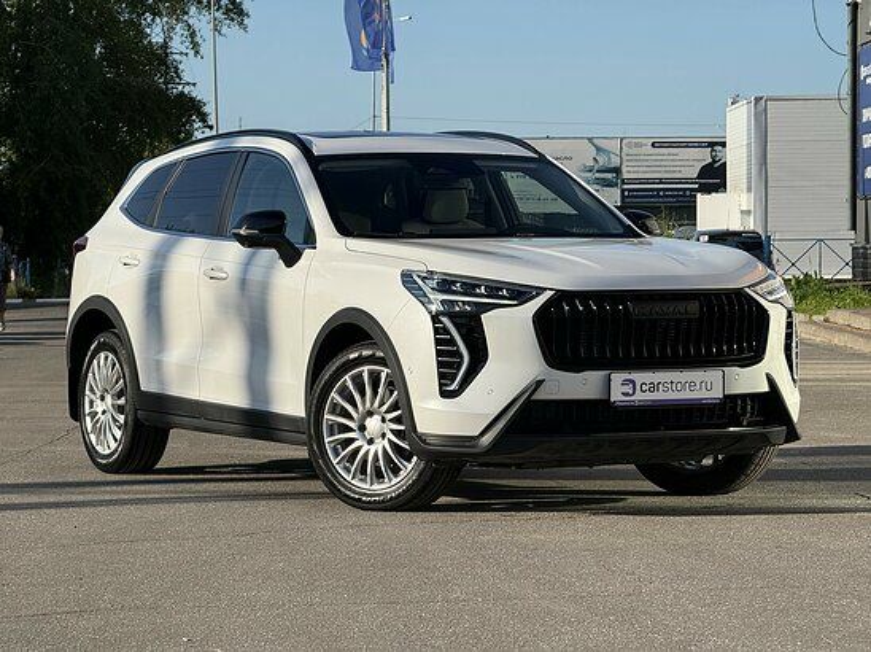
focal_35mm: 120
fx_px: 3017
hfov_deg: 16.4
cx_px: 436
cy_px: 326
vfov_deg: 12.3
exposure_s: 1/1650
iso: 50
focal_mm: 15.66
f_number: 2.8
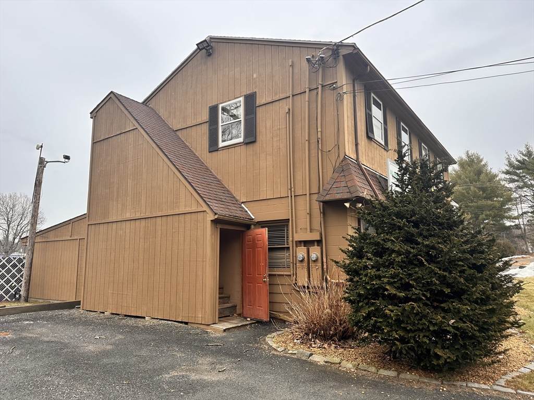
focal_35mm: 24
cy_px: 200
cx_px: 267
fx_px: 370
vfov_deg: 56.8
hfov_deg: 71.6
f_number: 1.78
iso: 80
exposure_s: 1/750
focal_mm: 6.86
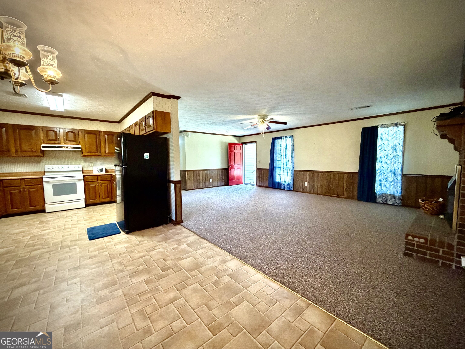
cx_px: 232
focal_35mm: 14
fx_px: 188
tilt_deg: -4.7
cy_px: 174
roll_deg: +0.8
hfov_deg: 102.1
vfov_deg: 85.7
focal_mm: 2.22
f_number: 2.2
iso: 500
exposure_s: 1/60
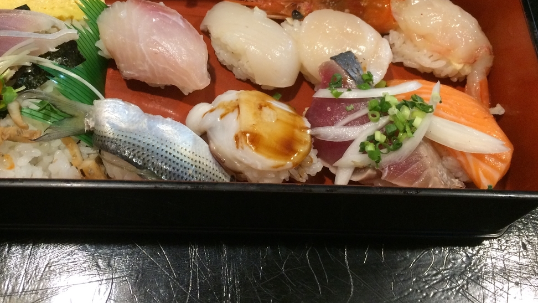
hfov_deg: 51.4
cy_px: 86
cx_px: 225
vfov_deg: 30.1
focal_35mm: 39
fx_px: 556
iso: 200
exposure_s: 1/30
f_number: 2.2
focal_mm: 4.15
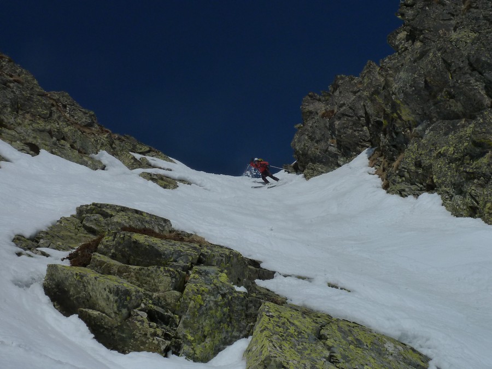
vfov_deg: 34.3
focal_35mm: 42
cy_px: 184
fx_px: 597
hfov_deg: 44.8
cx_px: 246
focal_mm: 6.9
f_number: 6.3
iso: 125
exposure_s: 1/2000
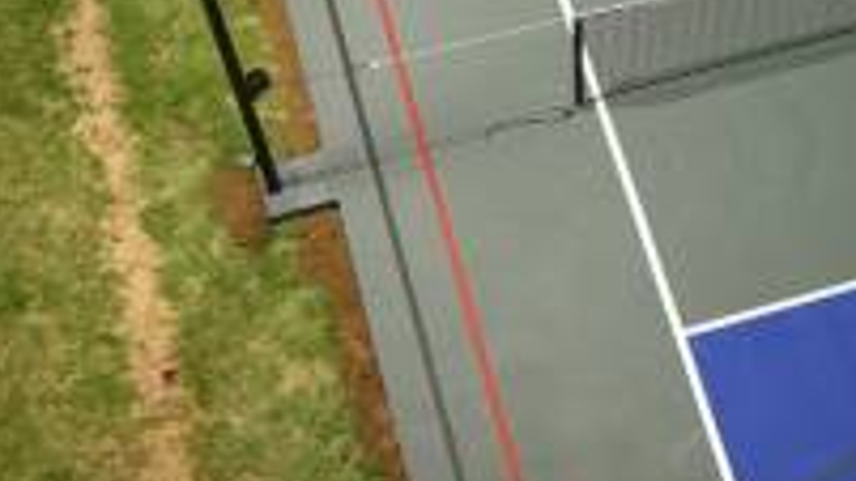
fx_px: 3018
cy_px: 170
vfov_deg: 9.1
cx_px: 1133
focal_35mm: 133
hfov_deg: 15.3
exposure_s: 1/20
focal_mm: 8.67
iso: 170
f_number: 1.8
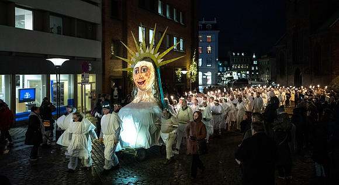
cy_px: 72
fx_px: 305
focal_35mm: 34
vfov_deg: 33.6
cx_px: 170
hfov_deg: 58.2
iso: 3200
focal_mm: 31
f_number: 2.8
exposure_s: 1/125
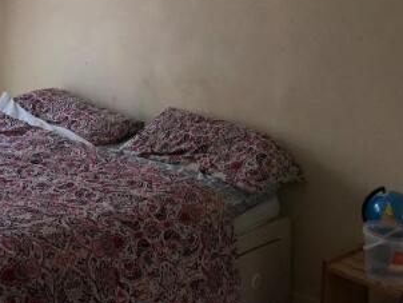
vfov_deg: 26.0
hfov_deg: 33.0
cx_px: 15
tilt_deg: -2.9
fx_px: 629
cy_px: 15
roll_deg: -2.7
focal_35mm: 54
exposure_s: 1/230
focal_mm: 3.99
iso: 20
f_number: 1.8
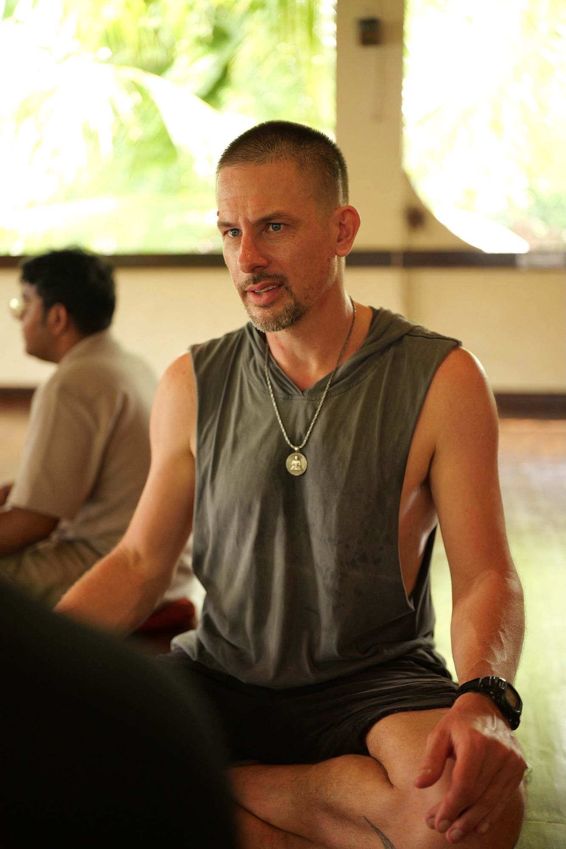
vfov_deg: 43.6
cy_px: 424
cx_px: 283
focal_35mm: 45
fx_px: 1061
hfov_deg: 29.9
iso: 4000
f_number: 1.8
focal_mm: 45
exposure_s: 1/200
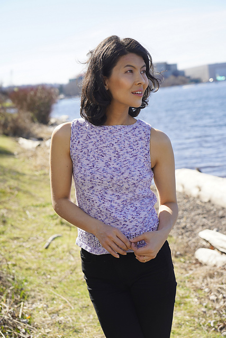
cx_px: 113
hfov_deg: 23.8
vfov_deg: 35.0
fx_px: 536
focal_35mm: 57
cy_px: 169
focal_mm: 57
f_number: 4.5
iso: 100
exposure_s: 1/400
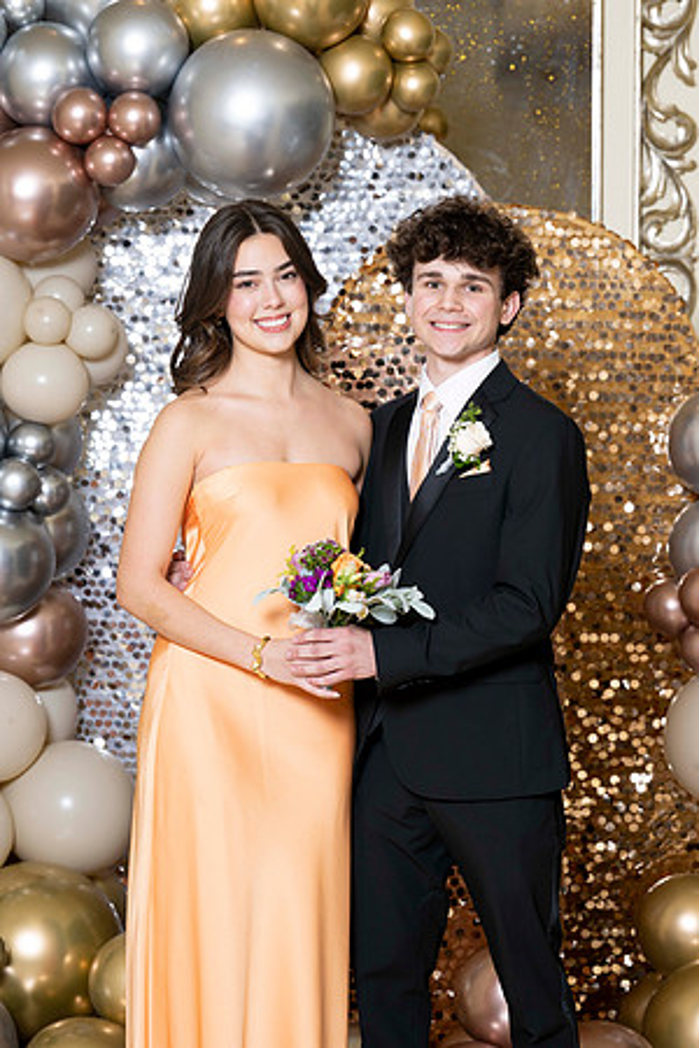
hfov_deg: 14.1
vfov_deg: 21.0
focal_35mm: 97
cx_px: 350
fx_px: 2825
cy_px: 524
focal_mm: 97
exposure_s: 1/200
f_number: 5.6
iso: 250
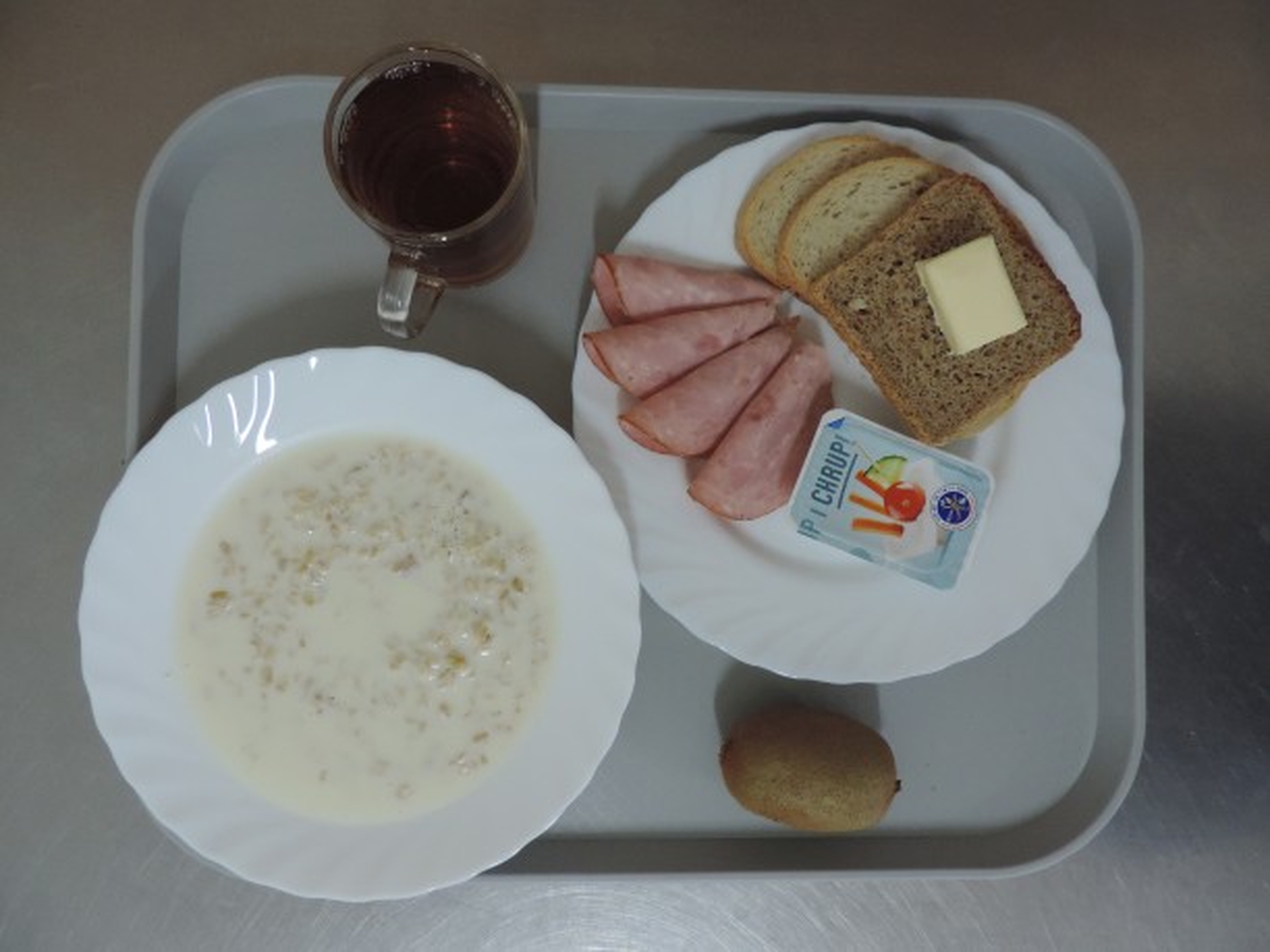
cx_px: 635
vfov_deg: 56.8
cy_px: 476
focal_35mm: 24
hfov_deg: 71.6
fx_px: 881
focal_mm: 4.3
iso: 400
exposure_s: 1/25
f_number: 3
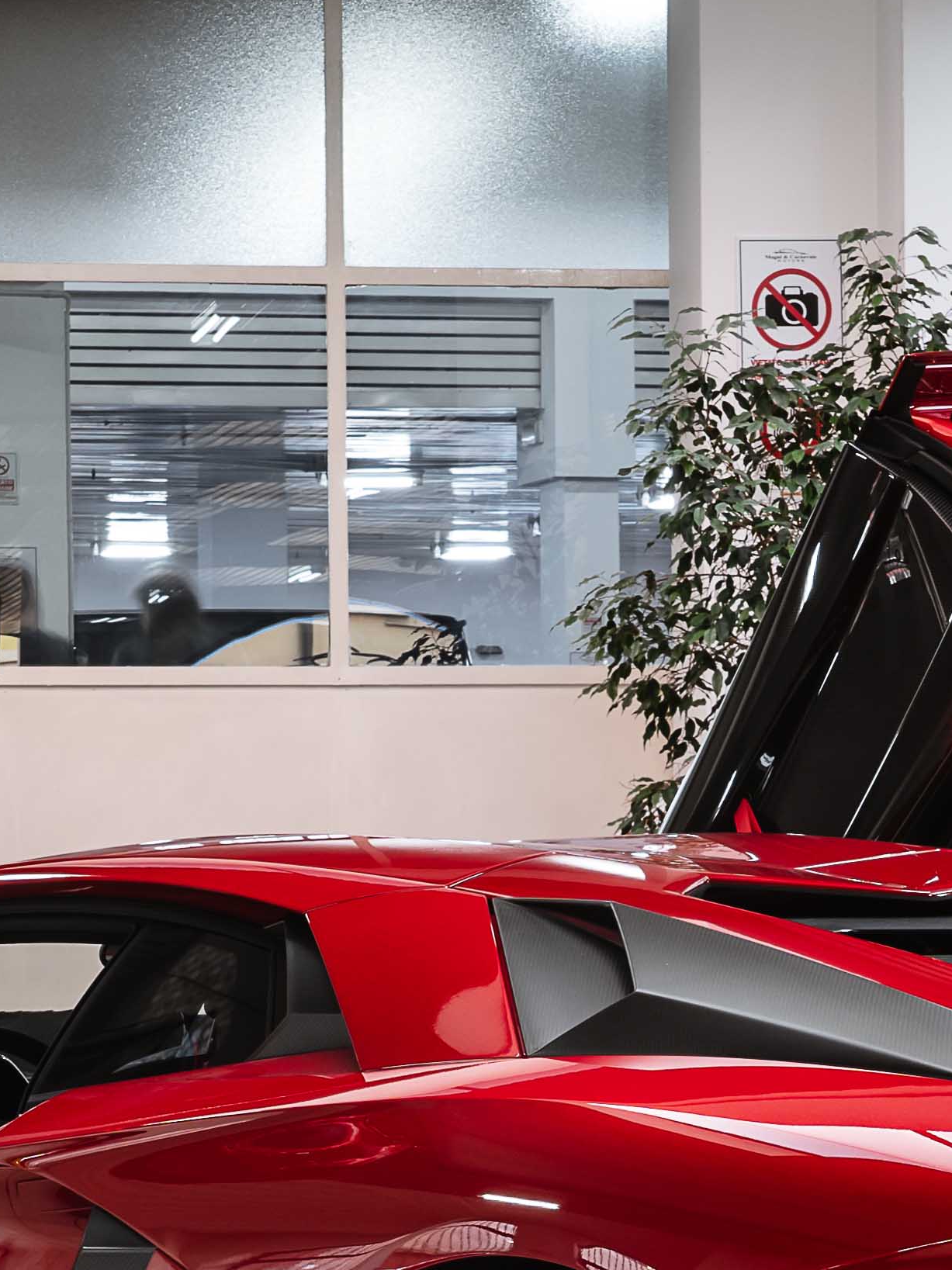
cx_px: 581
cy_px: 1059
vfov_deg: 13.9
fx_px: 5172
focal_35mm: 141
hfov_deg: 10.5
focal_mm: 40
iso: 200
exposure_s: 1
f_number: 11
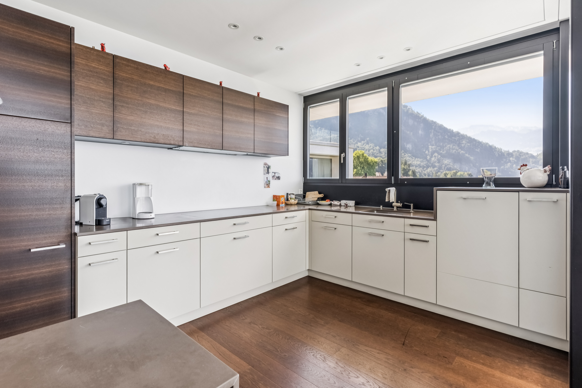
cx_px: 291
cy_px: 194
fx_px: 275
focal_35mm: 17
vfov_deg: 70.4
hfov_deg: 93.3
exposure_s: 1/15
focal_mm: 17
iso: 100
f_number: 8
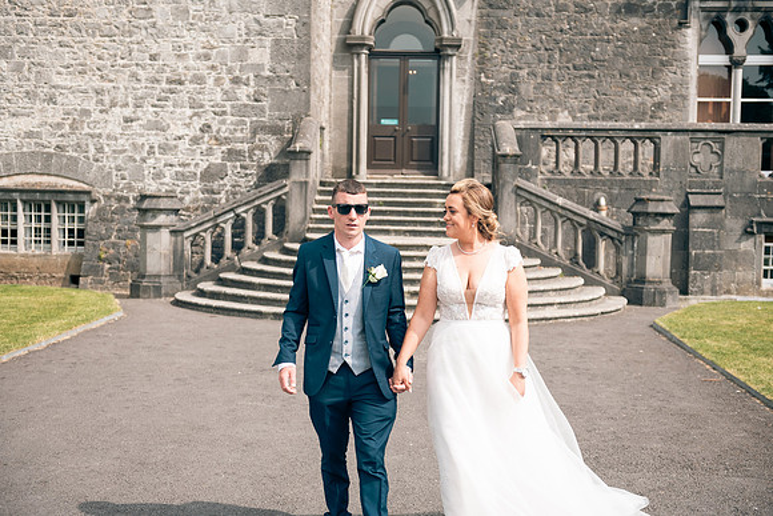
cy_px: 258
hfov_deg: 41.1
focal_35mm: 48
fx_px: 1031
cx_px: 386
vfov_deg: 28.1
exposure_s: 1/640
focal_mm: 48
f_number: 3.5
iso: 64
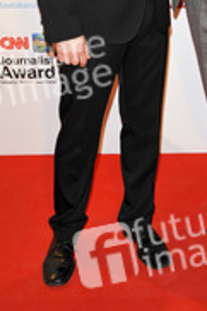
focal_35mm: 77
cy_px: -9
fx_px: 665
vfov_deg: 24.9
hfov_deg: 17.2
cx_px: 211
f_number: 6.3
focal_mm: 35
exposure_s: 1/250
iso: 800
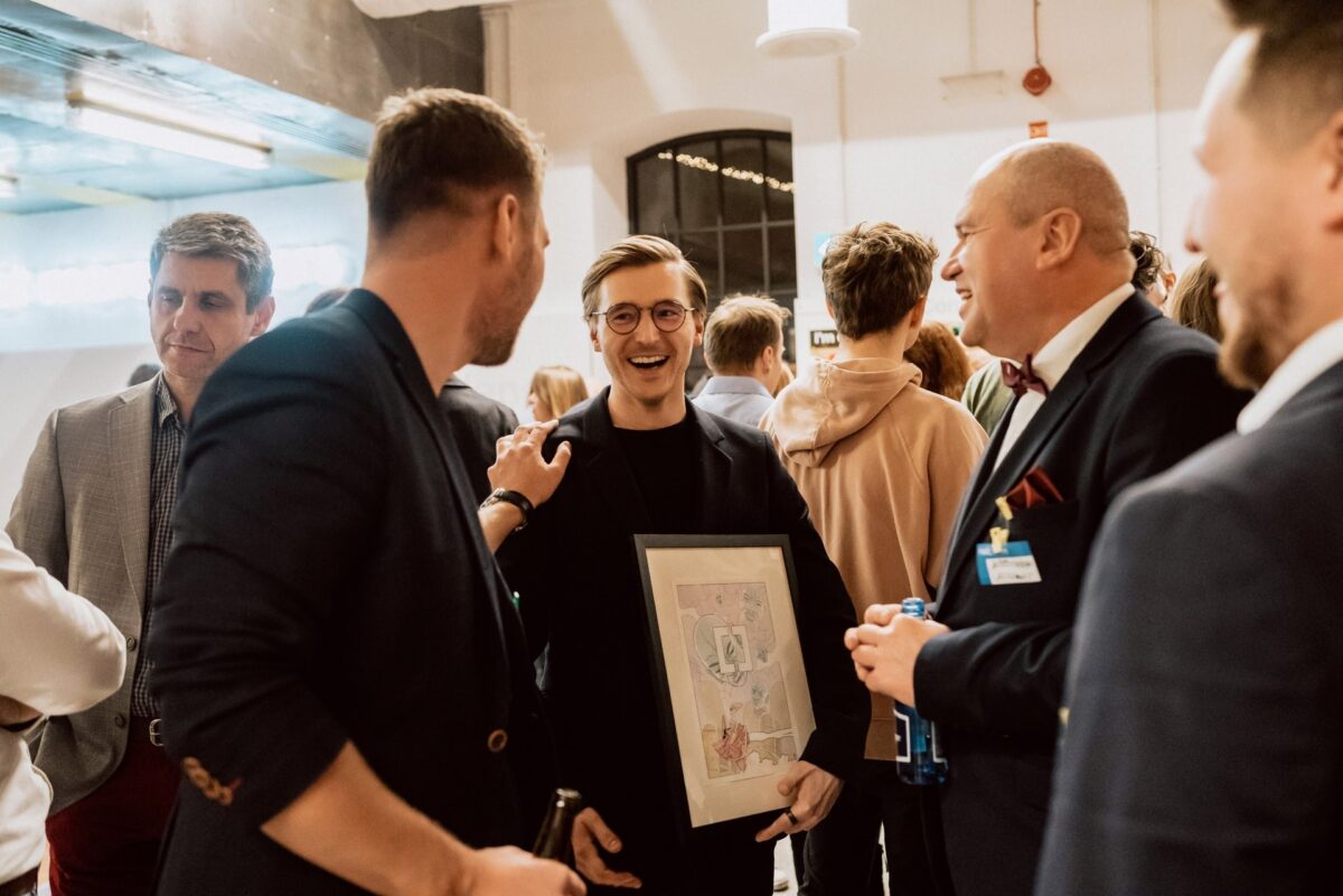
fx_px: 1306
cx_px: 672
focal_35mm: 35
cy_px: 448
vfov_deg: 37.9
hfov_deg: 54.4
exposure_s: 1/200
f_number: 2.8
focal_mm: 35
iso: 8000
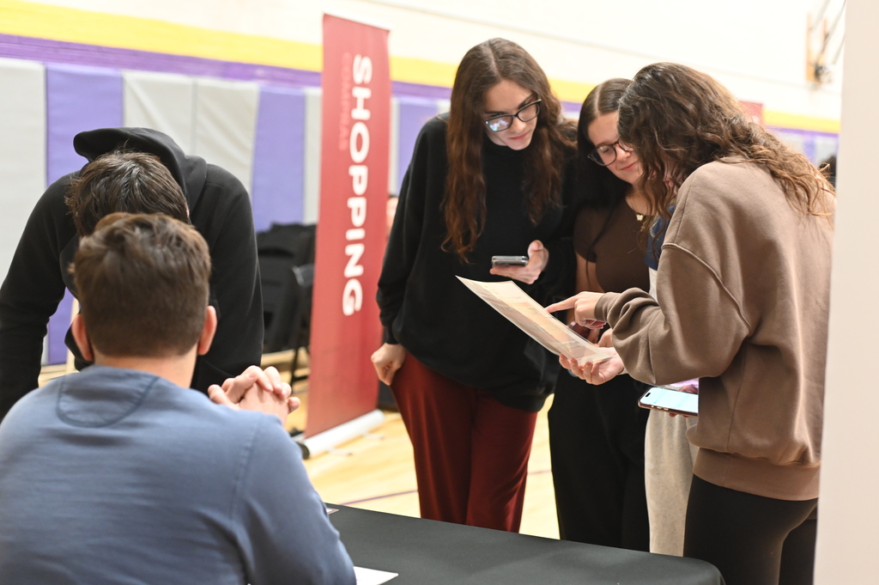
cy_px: 292
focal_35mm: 50
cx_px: 440
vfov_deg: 26.9
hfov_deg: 39.6
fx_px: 1220
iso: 4000
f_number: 2.8
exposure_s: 1/60
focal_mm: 50
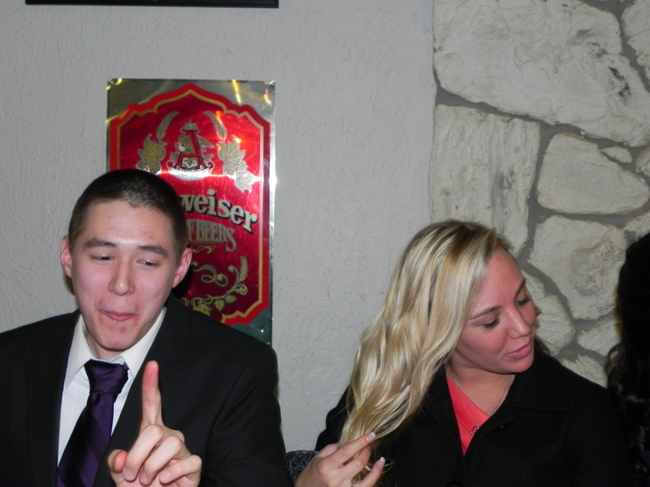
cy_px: 244
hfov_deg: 45.8
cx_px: 325
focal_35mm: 41
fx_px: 770
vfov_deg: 35.1
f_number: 3.2
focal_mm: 7.3
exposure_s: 1/30
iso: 200
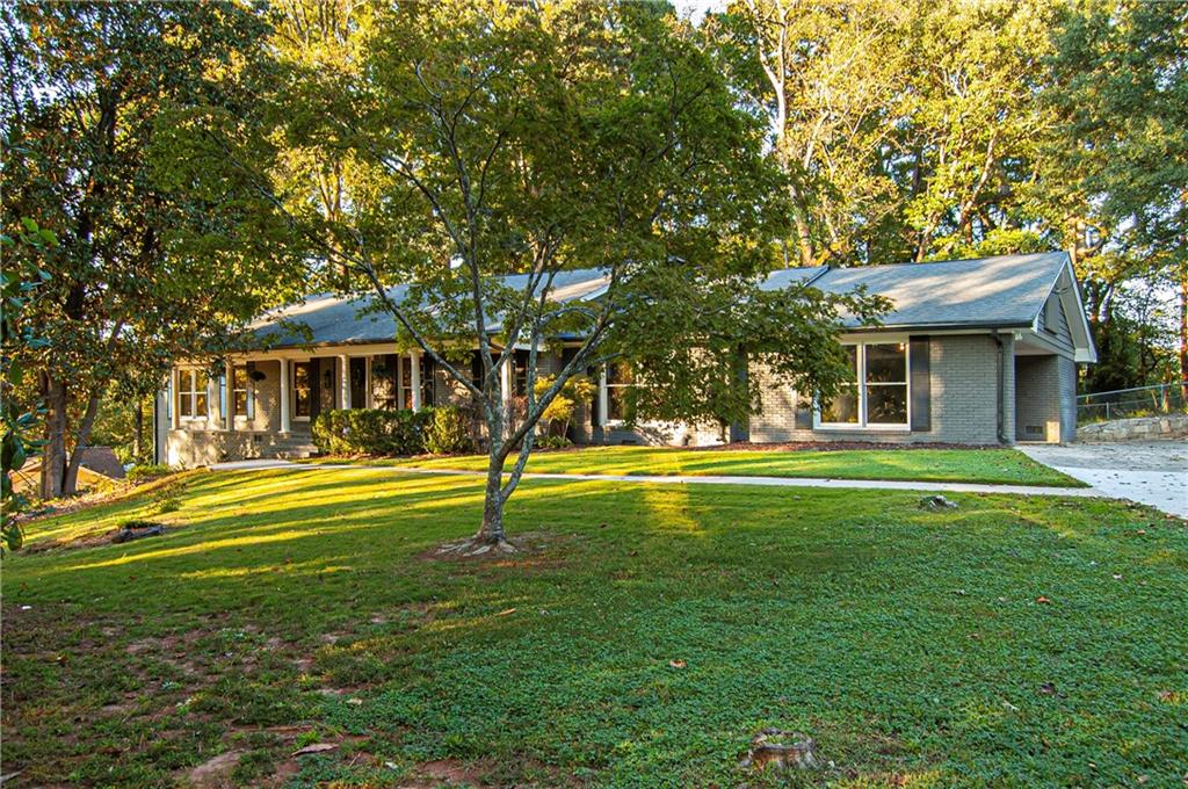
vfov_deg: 22.6
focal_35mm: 60
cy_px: 394
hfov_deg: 33.4
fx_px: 1977
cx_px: 594
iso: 200
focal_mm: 40
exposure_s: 1/45
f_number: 8
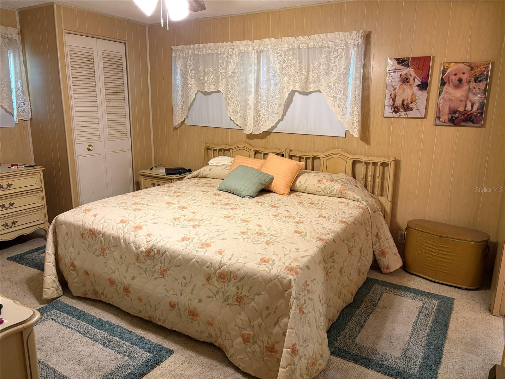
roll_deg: -0.2
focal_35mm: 26
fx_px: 379
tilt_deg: -12.2
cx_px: 252
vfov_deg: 53.1
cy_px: 190
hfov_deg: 67.3
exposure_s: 1/60
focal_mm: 5.96
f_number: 1.6
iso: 250
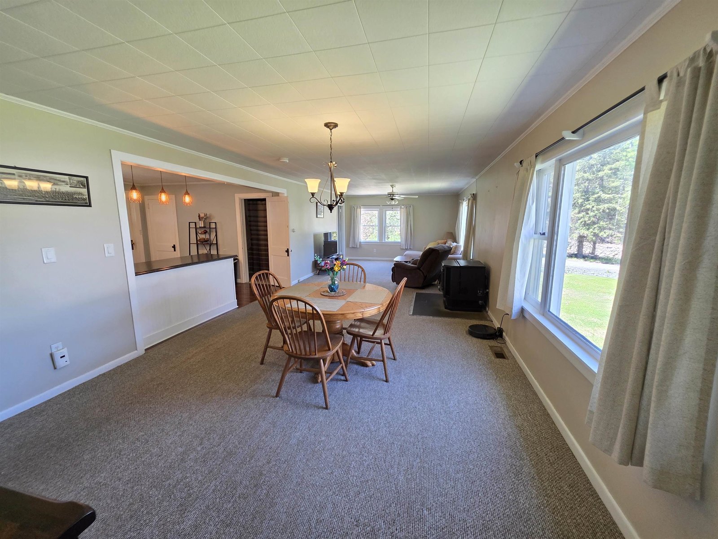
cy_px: 270
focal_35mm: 13
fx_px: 270
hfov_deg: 106.2
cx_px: 359
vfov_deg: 89.9
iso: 320
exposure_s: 1/120
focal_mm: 2.2
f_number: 1.9
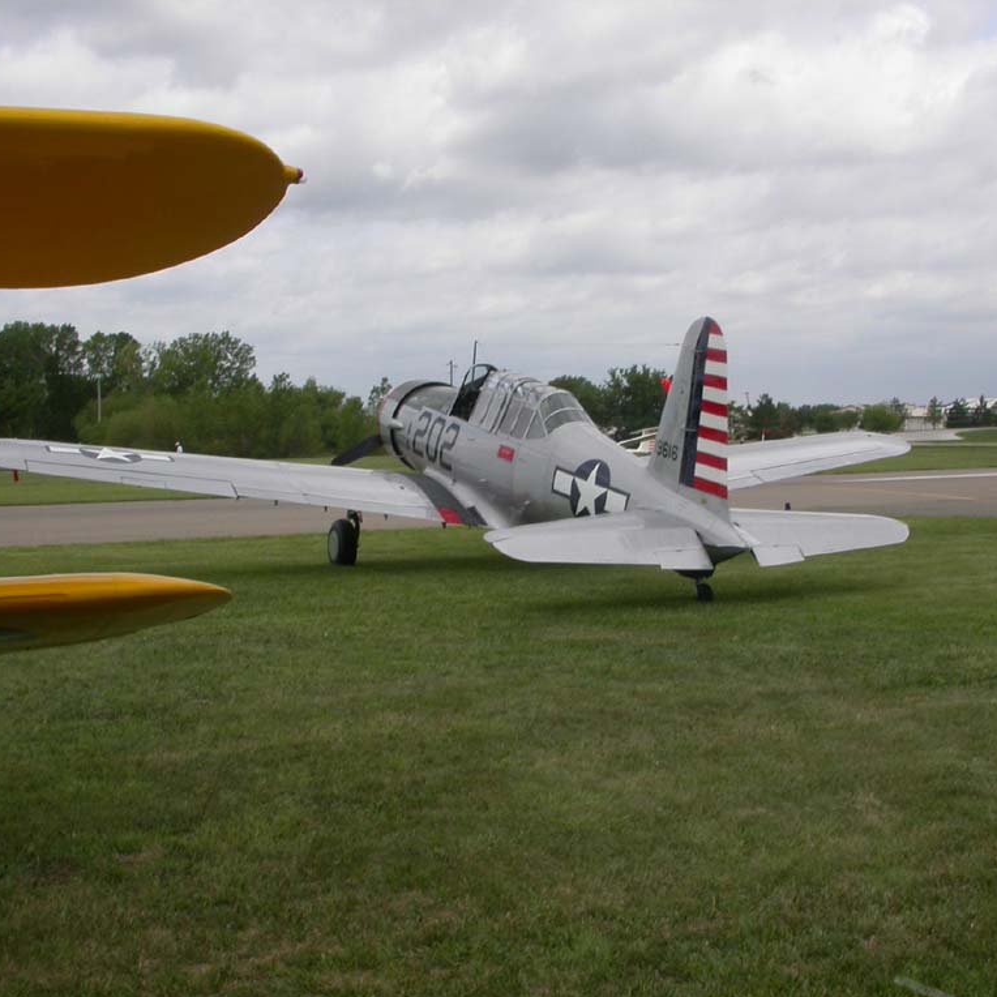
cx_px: 530
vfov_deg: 37.6
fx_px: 1466
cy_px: 500
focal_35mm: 45
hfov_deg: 37.5
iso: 100
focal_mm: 7.85
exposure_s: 1/273
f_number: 7.5
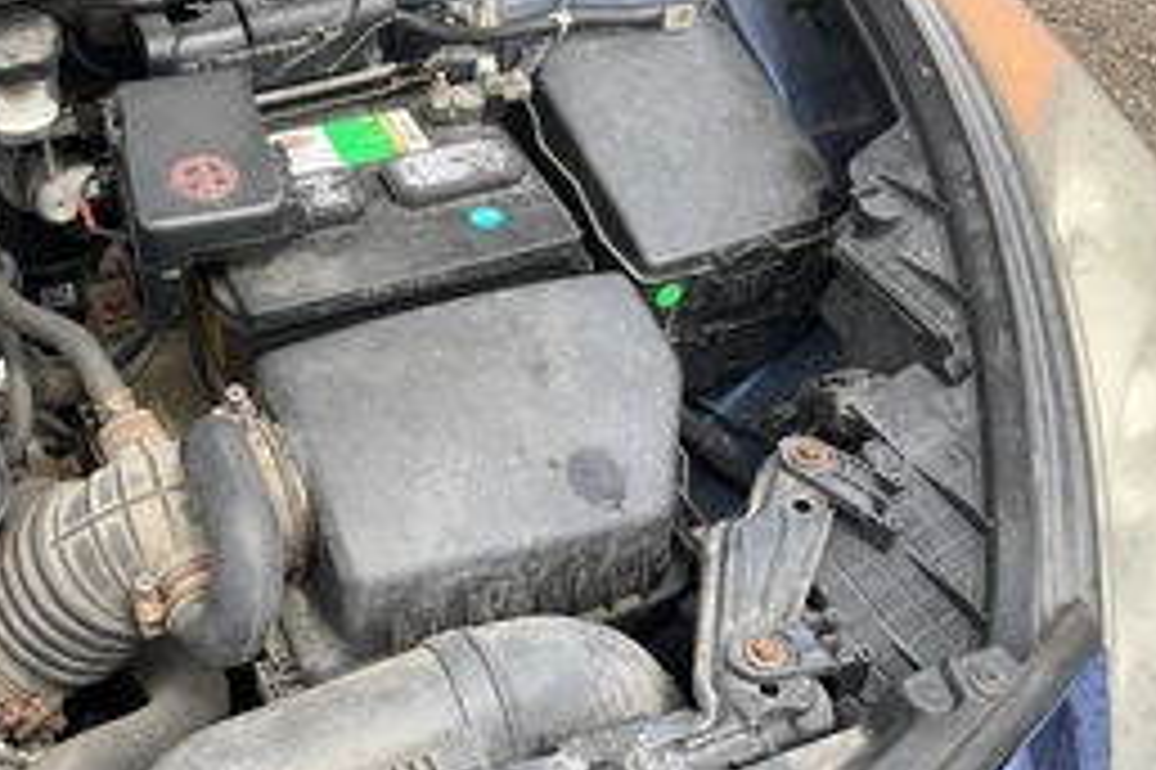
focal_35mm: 47
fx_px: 1508
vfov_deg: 28.6
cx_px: 369
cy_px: 342
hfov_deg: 41.3
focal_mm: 3
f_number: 1.8
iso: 25
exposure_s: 1/383
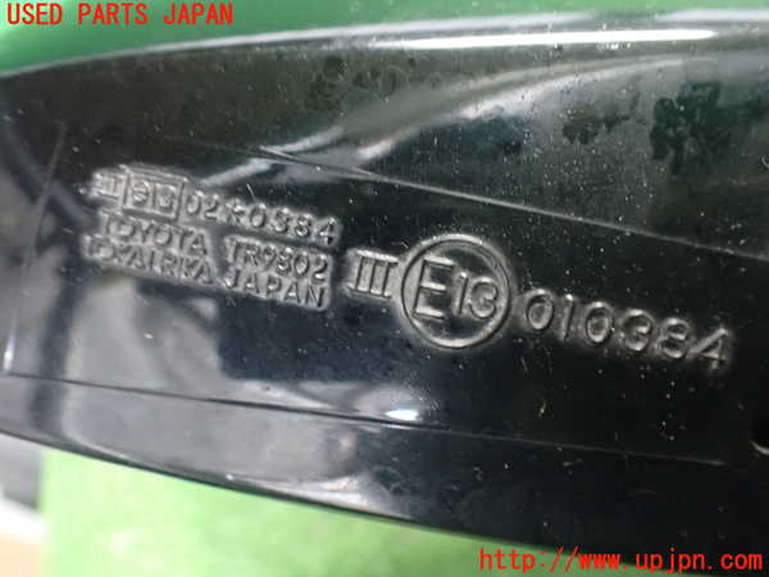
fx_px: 666
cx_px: 384
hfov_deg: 60.0
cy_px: 288
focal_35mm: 30
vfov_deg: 46.8
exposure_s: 1/30
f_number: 2.3
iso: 1600
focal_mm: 5.4
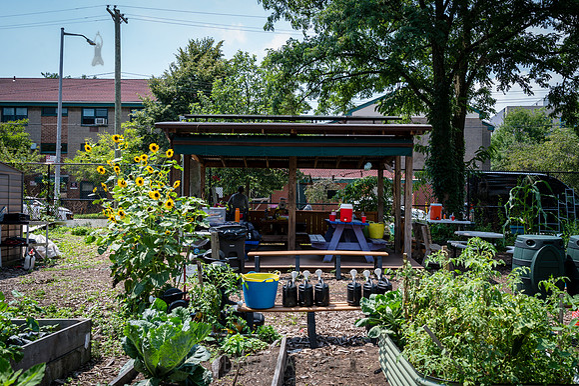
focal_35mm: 35
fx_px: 567
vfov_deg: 37.5
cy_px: 193
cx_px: 290
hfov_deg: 54.1
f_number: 8
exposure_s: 1/200
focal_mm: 35
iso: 200
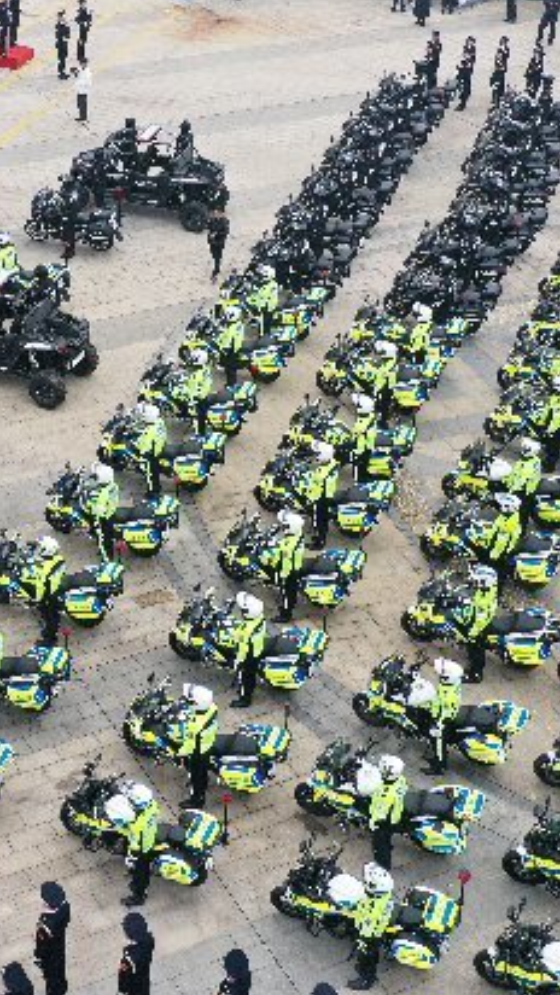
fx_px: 1503
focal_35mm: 57
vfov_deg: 36.4
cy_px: 368
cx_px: 58
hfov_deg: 20.7
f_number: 4
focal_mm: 10.26
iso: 200
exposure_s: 1/120
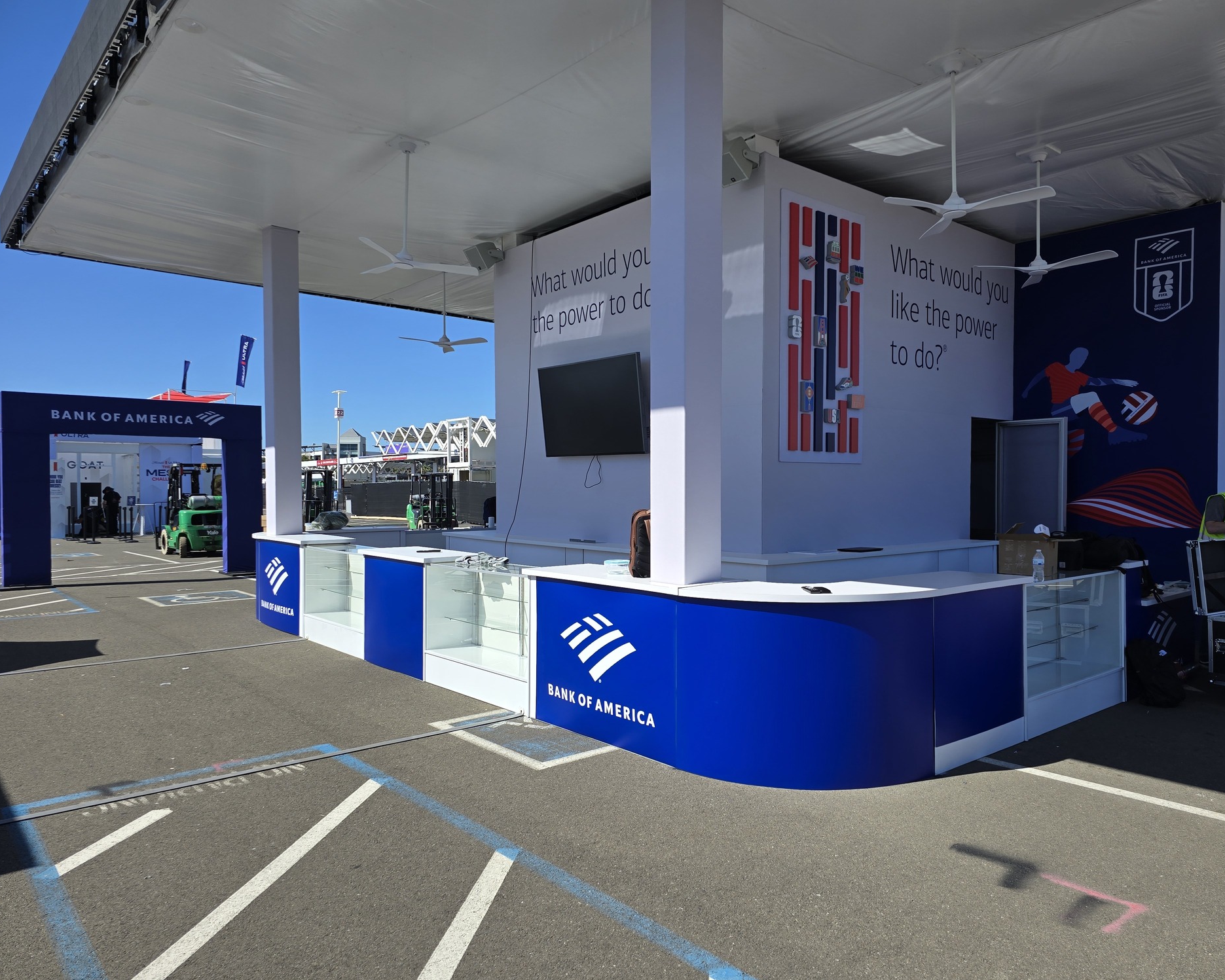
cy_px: 490
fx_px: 870
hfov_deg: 70.2
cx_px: 647
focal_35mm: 24
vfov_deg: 58.8
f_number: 1.7
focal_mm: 6.3
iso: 12
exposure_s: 1/878
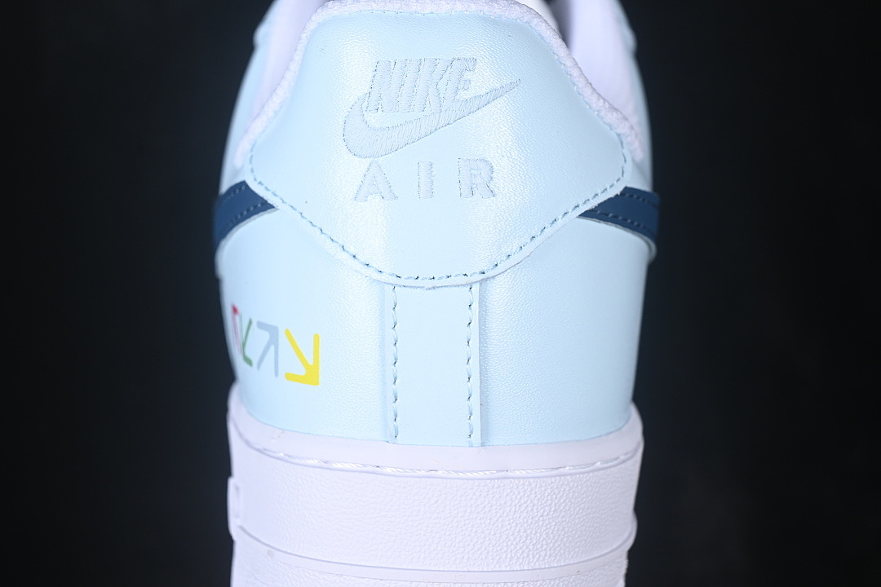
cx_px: 440
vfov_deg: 18.2
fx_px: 1835
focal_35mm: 75
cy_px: 294
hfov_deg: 27.0
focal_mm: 50
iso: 160
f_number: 7.1
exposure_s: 1/100
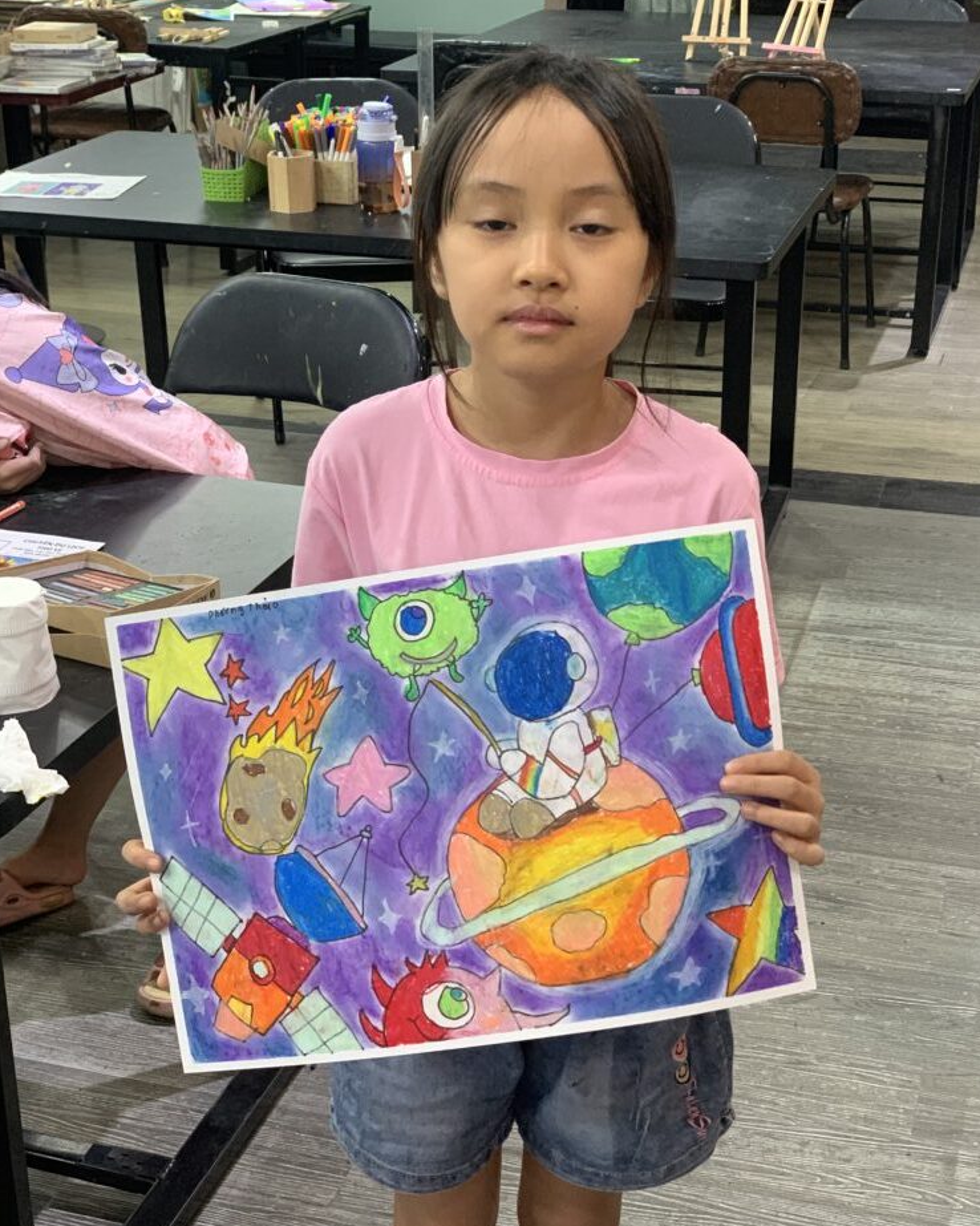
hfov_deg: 27.6
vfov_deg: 34.2
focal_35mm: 55
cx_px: 494
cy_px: 592
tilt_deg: -22.0
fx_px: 1995
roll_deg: -0.5
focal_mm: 6
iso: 160
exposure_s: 1/60
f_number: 2.4
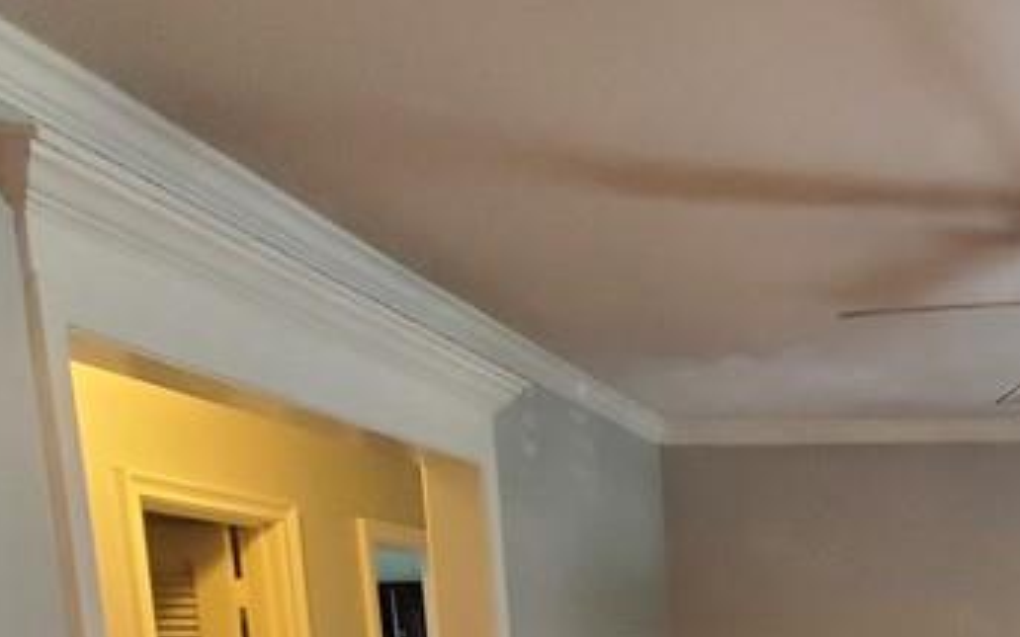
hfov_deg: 41.8
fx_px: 1140
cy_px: 850
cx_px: 1020
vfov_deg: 26.1
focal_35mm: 41
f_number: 2.2
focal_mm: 1.8
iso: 500
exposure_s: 1/30
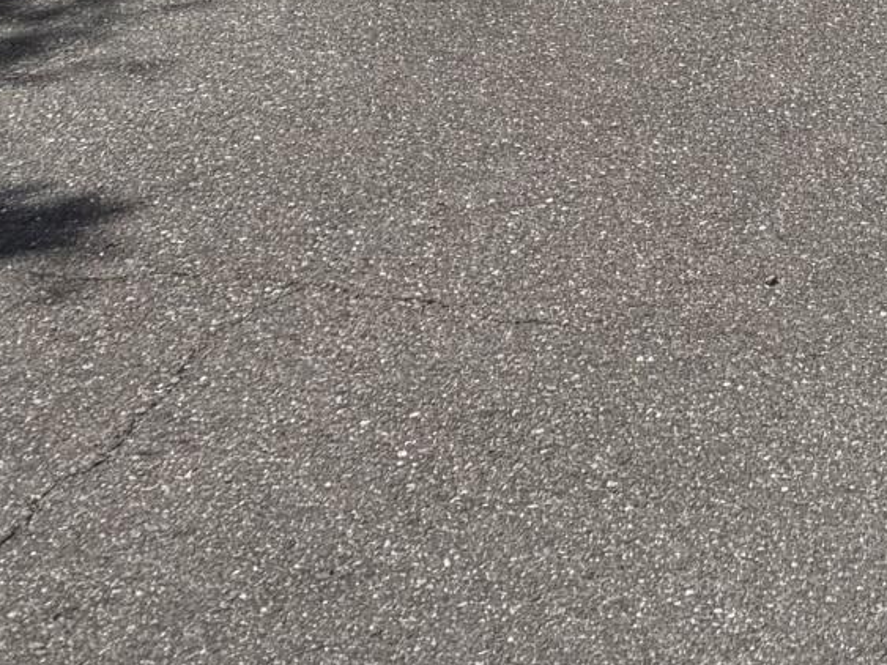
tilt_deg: +3.6
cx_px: 1405
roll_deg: +1.0
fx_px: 3279
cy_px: -1072
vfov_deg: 9.8
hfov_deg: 14.2
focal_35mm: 128
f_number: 1.78
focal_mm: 6.76
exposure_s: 1/7353
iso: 80
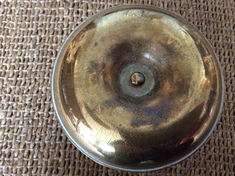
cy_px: 88
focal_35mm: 32
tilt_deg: -76.4
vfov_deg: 44.1
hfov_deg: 56.9
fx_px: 217
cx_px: 118
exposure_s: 1/17
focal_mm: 3.3
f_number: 2.4
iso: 500
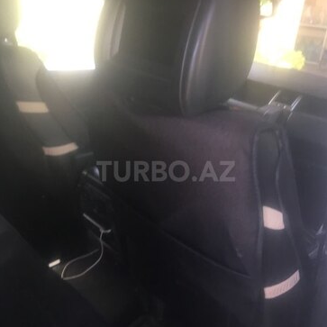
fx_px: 374
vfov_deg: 47.2
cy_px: 171
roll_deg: -5.0
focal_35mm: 35
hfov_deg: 47.2
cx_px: 166
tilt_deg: -25.5
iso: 64
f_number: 2.2
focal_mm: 4.15
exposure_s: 1/33
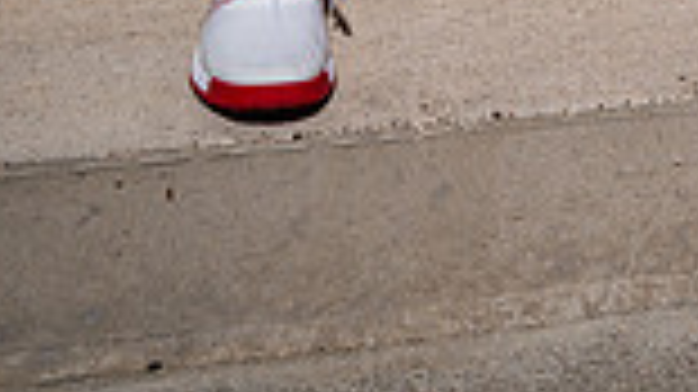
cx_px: 608
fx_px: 1739
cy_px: -599
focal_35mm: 94
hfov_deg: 22.2
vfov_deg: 10.7
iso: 100
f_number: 8
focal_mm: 31
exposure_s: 1/125
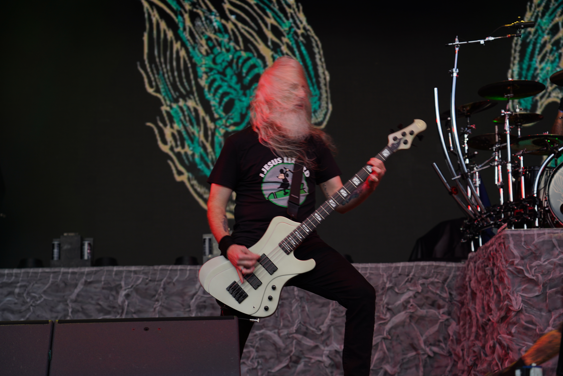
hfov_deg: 27.7
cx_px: 282
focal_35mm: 73
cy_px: 188
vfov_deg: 18.7
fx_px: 1142
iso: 100
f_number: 4.5
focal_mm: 73
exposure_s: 1/100
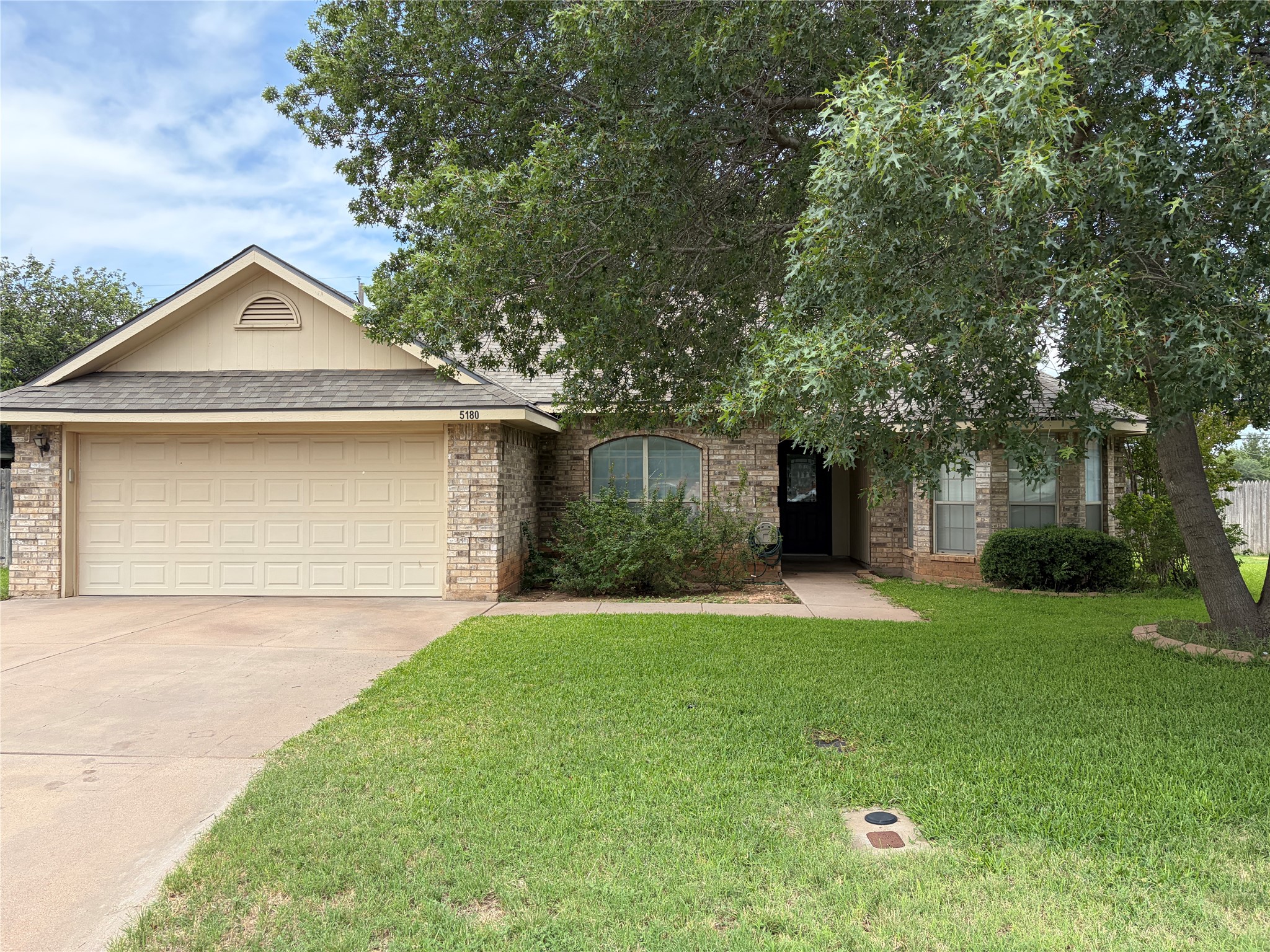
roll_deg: +0.4
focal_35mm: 26
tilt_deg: +3.0
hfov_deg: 67.3
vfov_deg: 53.1
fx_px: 954
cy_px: 476
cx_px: 635
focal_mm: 5.96
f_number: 1.6
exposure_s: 1/1517
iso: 64
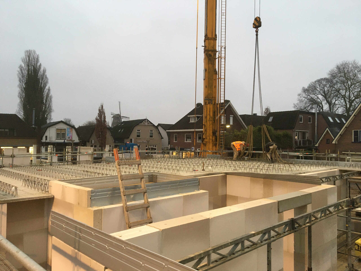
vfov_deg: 48.2
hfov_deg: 61.7
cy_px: 136
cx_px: 180
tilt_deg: +0.1
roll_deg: -1.1
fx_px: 302
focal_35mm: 29
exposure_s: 1/33
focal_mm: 4.15
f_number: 2.2
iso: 125
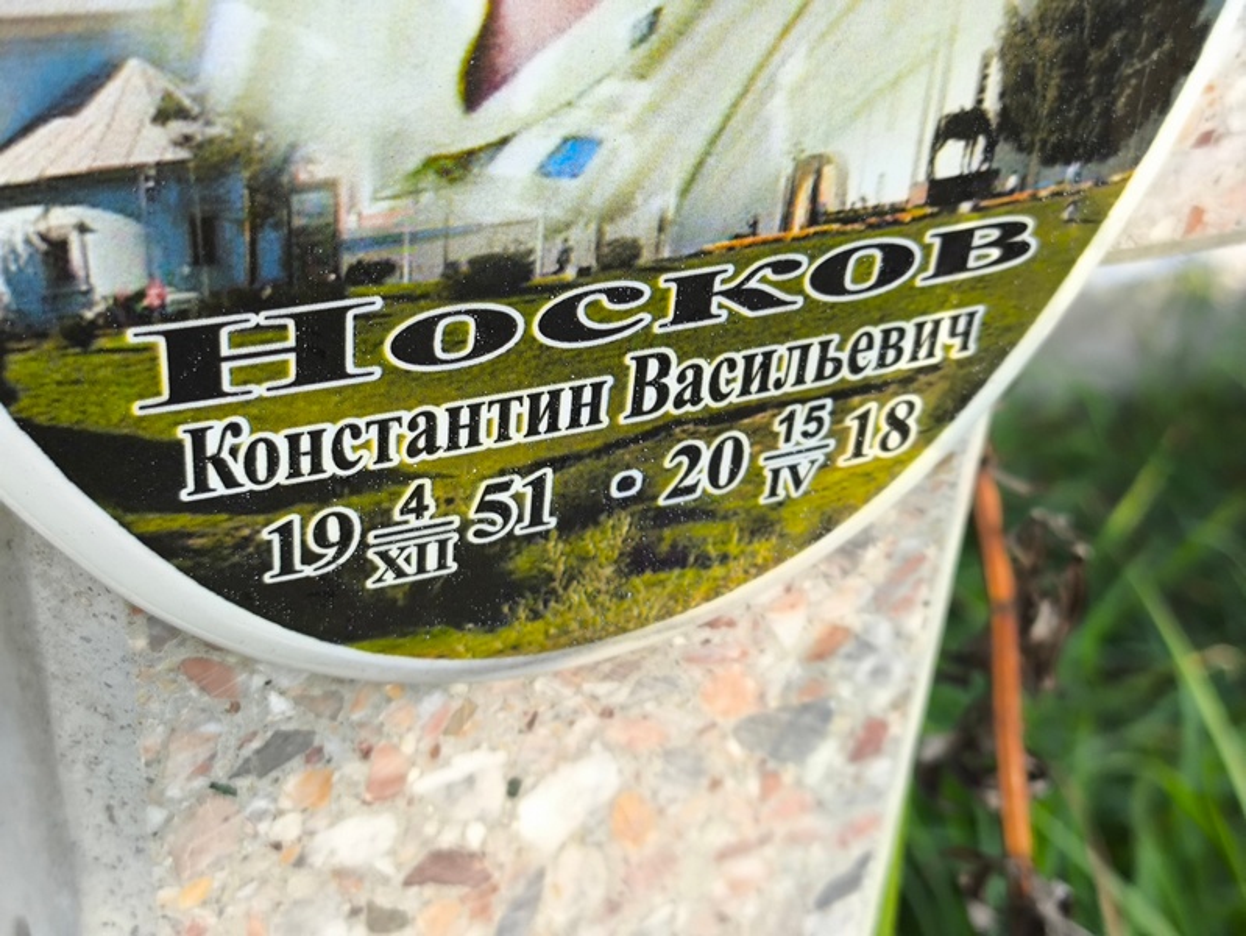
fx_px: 1801
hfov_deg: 38.2
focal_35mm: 50
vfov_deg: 29.1
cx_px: 623
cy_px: 468
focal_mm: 4.71
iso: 64
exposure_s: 1/120
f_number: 1.7
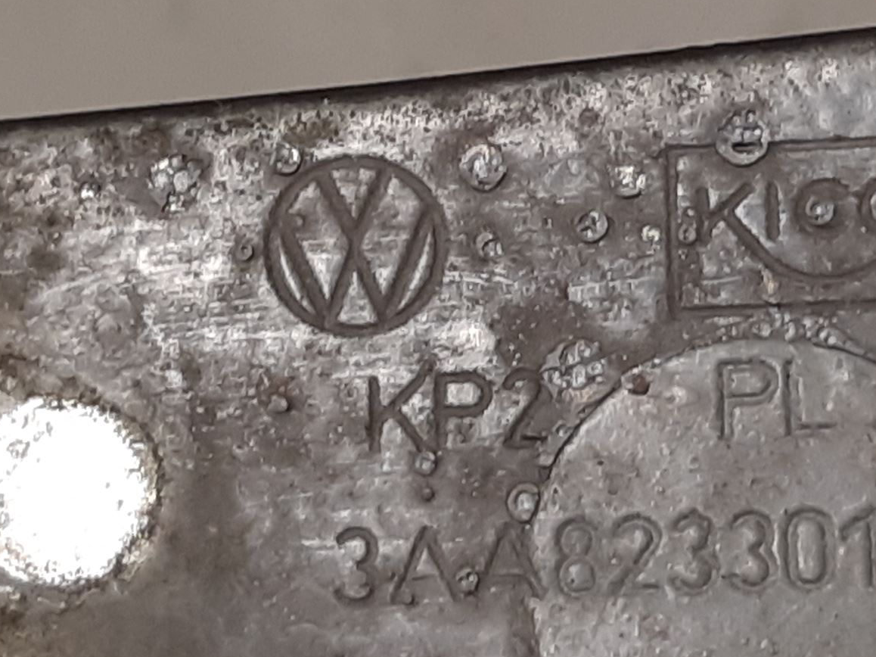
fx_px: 1164
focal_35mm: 46
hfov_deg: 40.8
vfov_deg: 31.2
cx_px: 572
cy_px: 450
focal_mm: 3.93
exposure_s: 1/50
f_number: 1.7
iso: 80
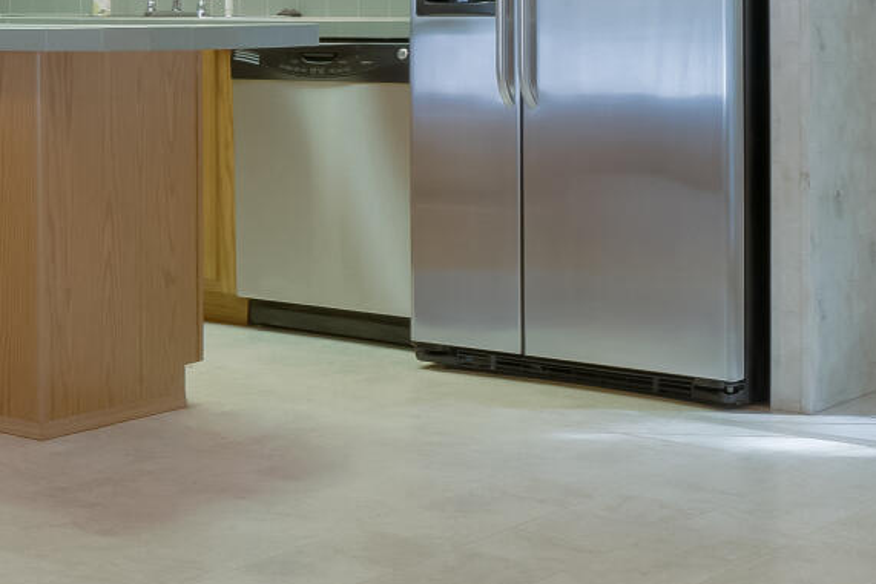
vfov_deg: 15.9
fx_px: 2044
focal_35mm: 84
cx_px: -350
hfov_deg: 21.2
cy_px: -5
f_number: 8
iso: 800
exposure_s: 1/60
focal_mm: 16
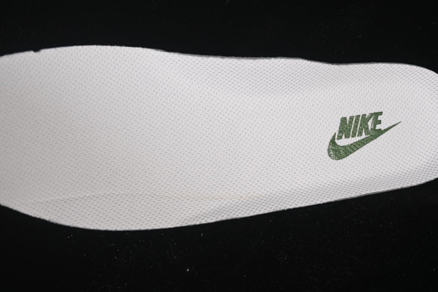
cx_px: 219
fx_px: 912
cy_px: 146
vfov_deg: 18.2
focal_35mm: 75
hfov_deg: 27.0
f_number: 7.1
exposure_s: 1/80
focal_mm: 50
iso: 160
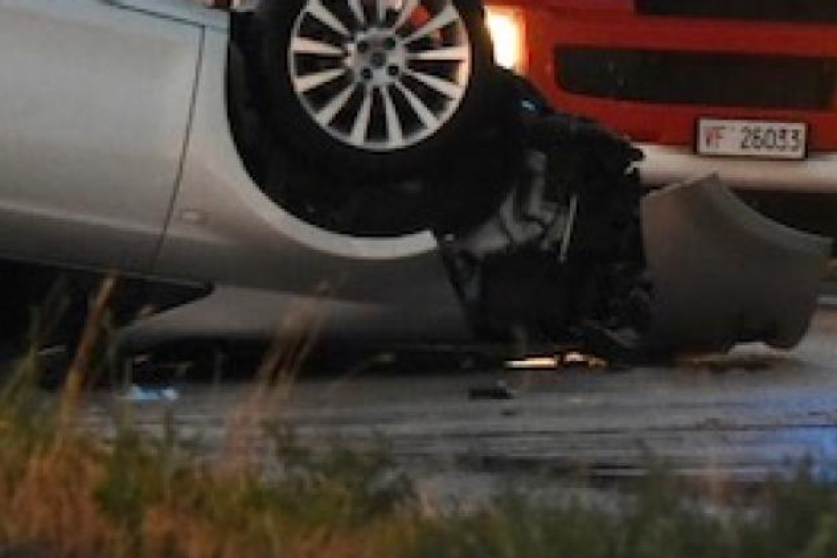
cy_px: 87
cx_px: 364
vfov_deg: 1.8
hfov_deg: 2.7
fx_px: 17483
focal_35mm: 752
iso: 3200
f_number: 5.6
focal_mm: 155
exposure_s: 1/160
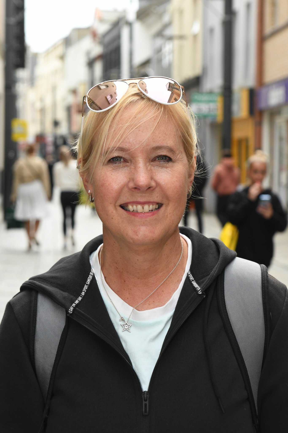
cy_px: 216
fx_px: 1116
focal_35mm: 93
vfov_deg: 21.9
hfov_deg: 14.7
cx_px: 144
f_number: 5.6
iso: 800
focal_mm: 62
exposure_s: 1/1000
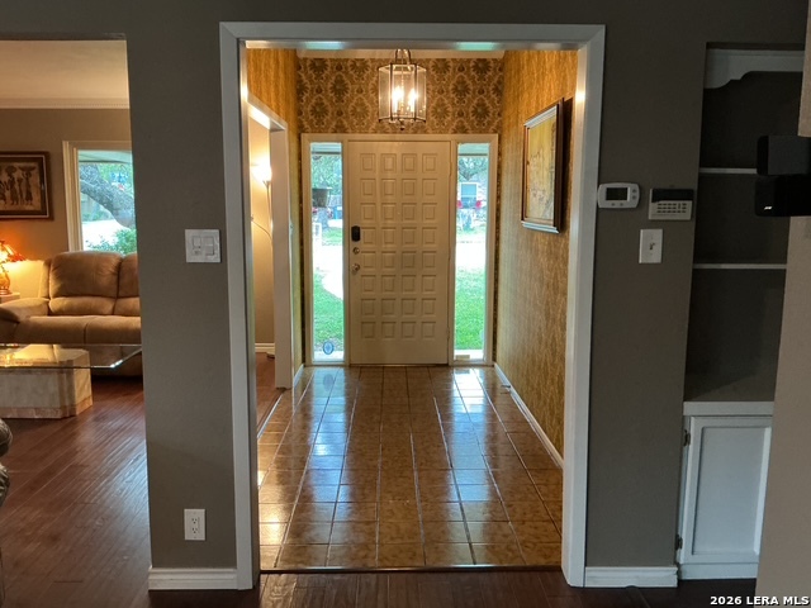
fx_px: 679
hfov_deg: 61.7
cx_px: 406
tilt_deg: -7.8
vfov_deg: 48.2
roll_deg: -0.7
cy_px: 304
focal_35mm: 29
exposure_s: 1/40
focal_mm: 3
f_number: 1.8
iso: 250
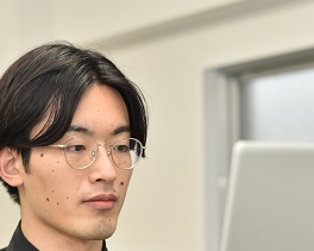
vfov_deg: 14.3
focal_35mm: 107
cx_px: 176
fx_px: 994
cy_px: 212
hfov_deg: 17.9
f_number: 2.8
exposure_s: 1/200
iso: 320
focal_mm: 50
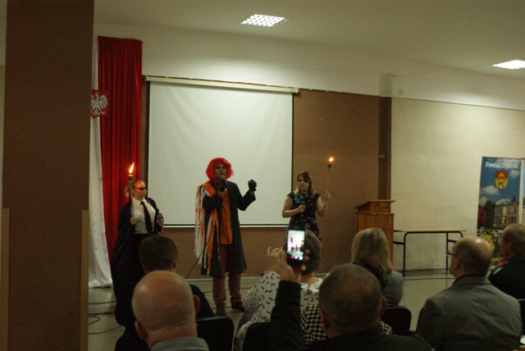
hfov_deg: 46.4
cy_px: 176
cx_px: 262
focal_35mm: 42
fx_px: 613
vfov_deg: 32.0
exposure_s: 1/40
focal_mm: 28
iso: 1600
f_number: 4.5
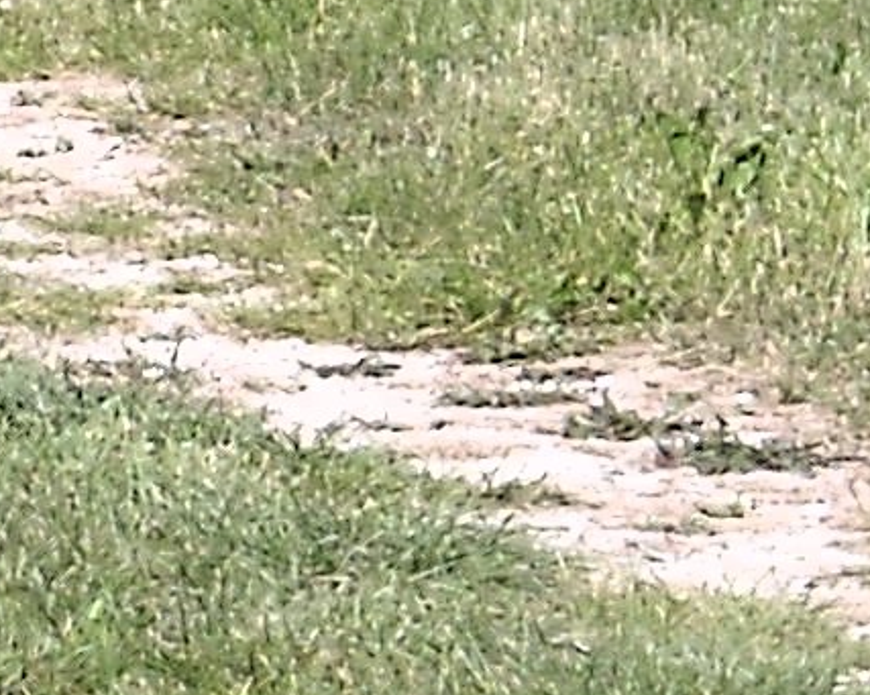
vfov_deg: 2.1
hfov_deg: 2.6
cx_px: -1135
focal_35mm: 738
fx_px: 18989
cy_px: -1304
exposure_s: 1/323
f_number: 4.7
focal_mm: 17.1
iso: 64
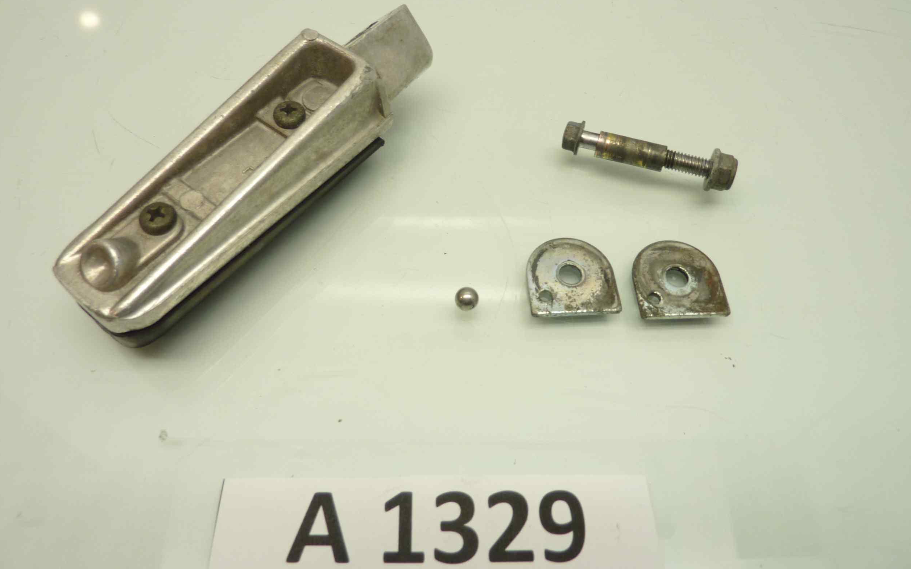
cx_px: 456
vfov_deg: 45.8
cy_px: 236
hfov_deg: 68.4
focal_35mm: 27
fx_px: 670
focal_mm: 4.1
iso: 80
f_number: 3.3
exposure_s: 1/20
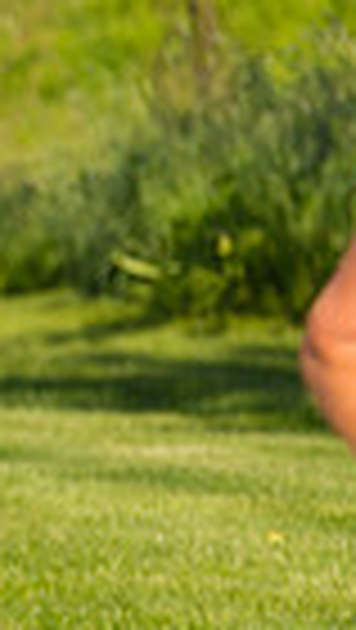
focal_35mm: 584
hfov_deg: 2.1
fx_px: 9777
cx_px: -762
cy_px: 223
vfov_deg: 3.7
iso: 400
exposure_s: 1/2000
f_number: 5.6
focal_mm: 135
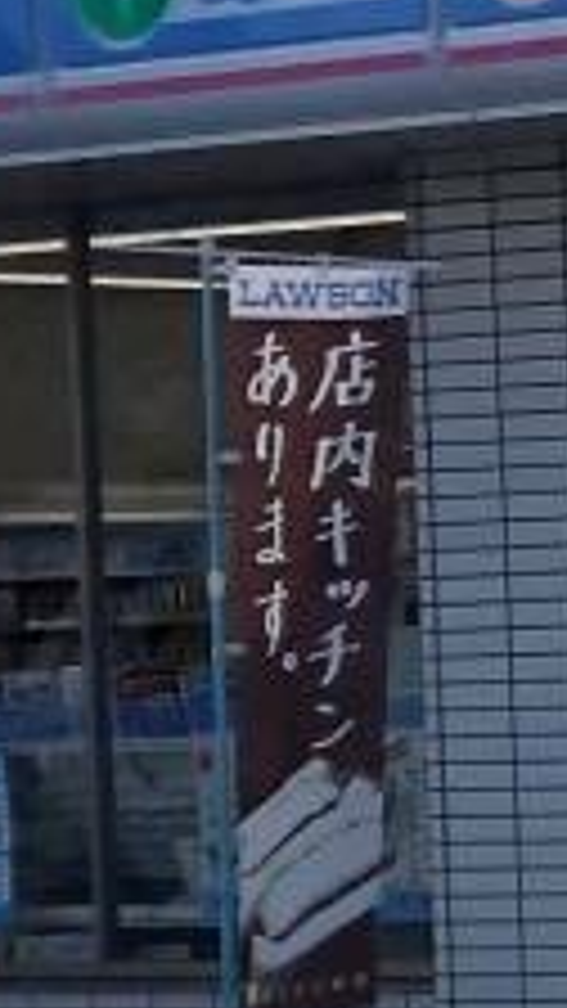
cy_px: 630
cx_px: 1665
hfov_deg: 5.8
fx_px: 5239
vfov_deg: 11.0
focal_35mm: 196
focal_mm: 3.99
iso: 20
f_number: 1.8
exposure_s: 1/2703
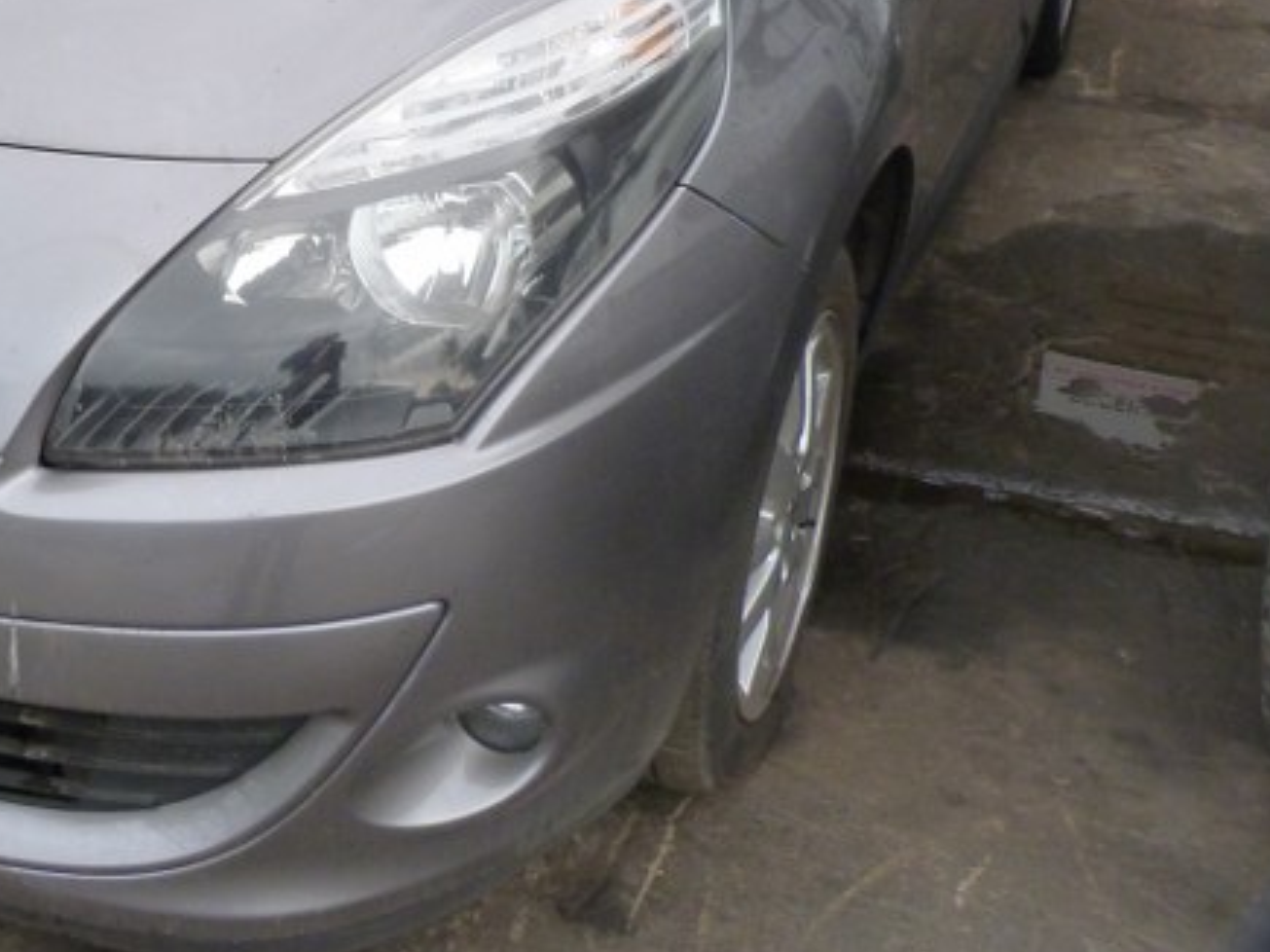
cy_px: 108
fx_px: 1687
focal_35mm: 46
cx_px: 140
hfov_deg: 38.6
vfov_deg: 30.2
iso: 250
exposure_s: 1/60
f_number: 2.8
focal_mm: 4.5
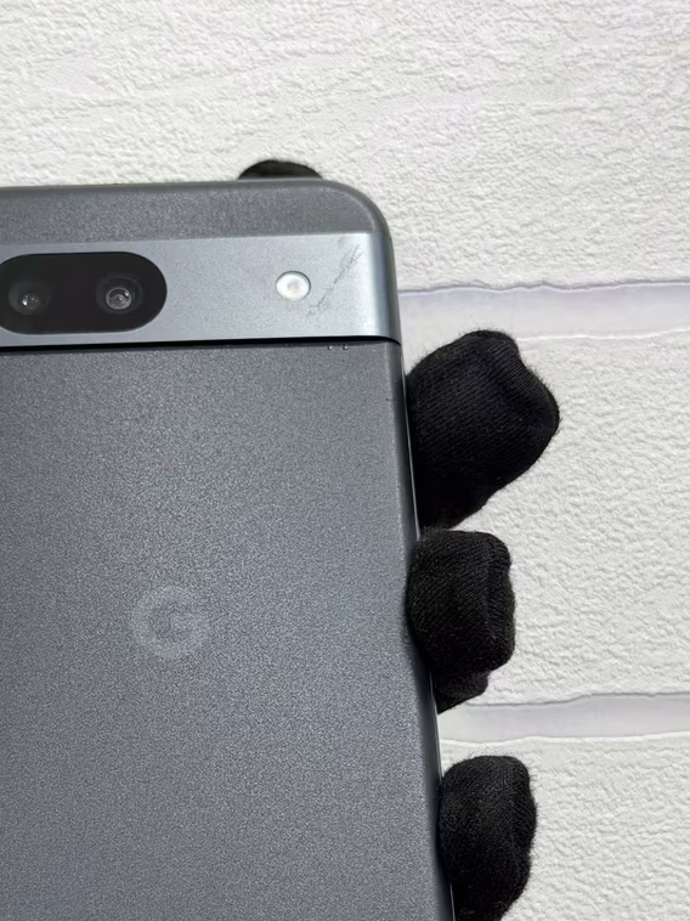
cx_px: 176
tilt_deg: +1.6
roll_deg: +0.2
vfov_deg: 25.5
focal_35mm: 76
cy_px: 650
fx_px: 2021
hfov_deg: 19.2
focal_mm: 6.76
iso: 80
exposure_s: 1/50
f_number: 1.78
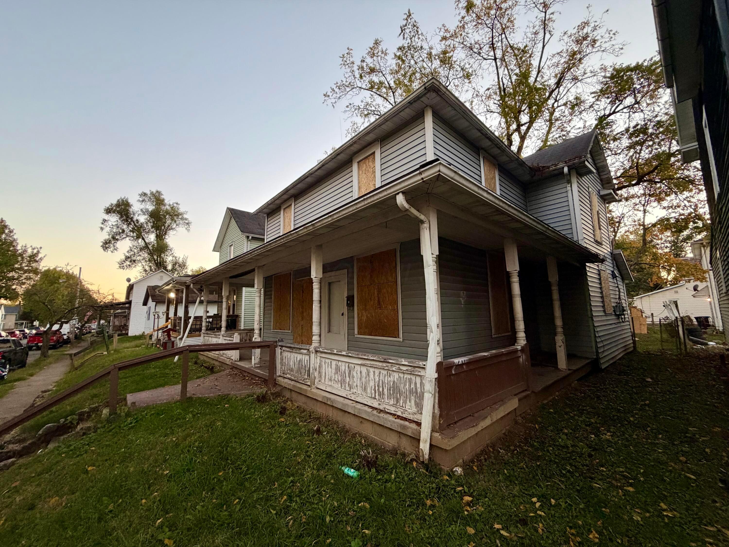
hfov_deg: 102.1
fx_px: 295
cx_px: 364
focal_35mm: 14
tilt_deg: +8.4
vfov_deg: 85.7
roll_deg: +1.4
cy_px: 274
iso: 200
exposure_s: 1/121
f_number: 2.2
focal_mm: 2.22
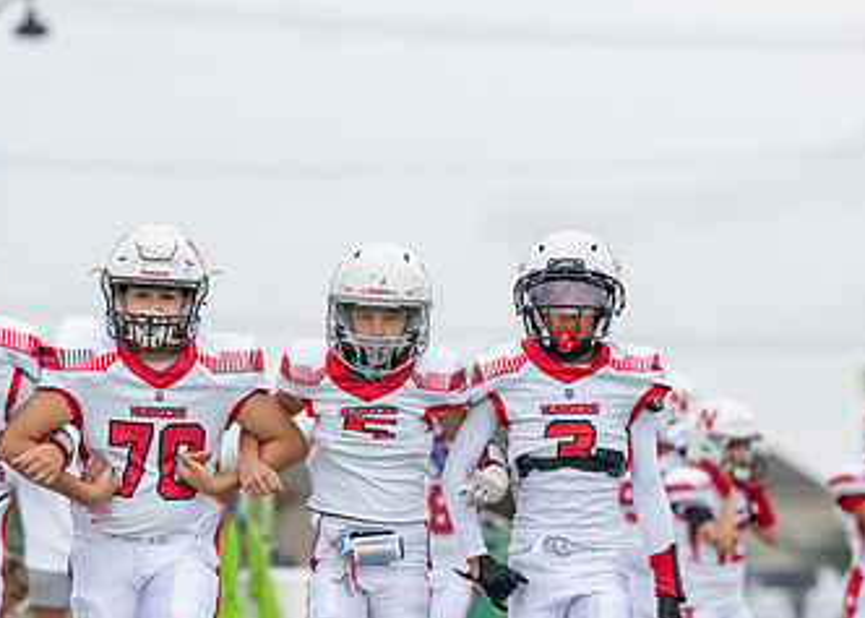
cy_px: 520
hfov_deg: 5.9
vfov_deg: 4.2
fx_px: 8400
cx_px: 339
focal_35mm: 342
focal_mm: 145
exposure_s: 1/2000
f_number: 2.8
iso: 500
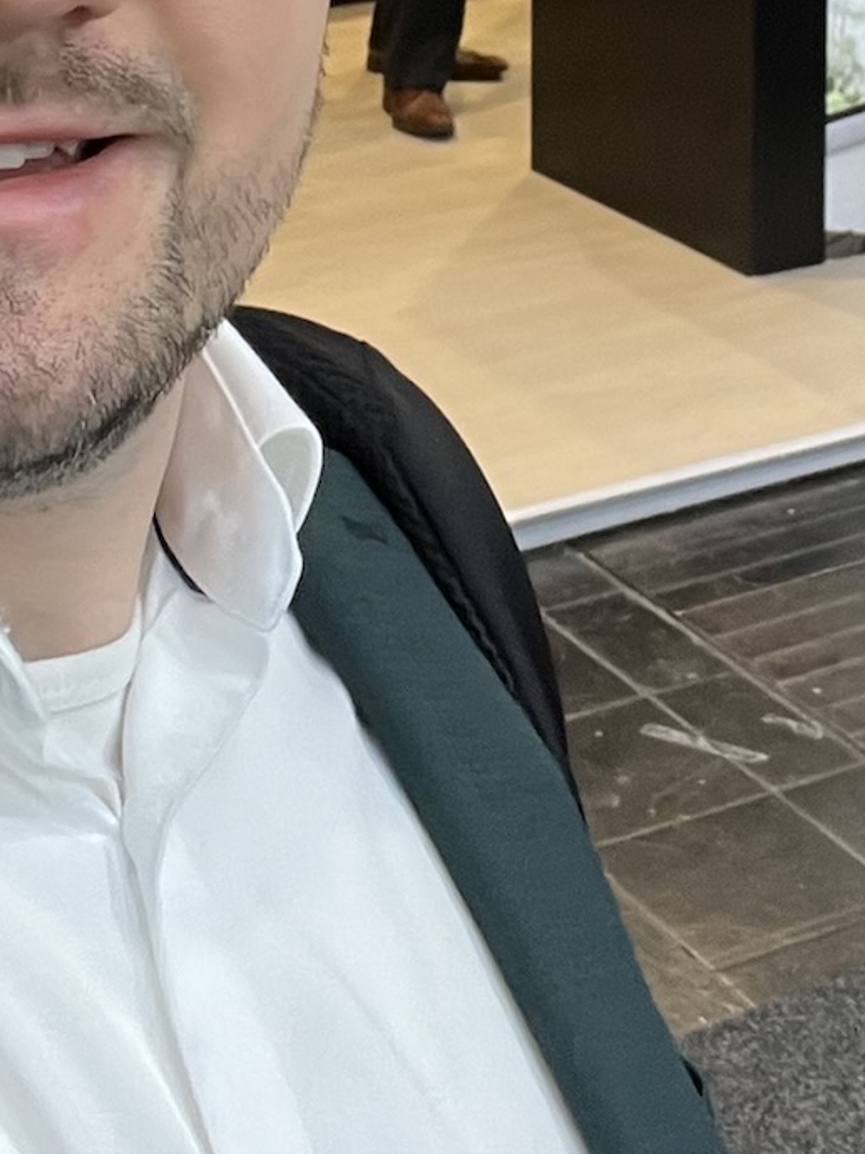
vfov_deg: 20.0
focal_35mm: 87
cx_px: 596
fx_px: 2900
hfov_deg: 16.9
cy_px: -480
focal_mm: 2.71
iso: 125
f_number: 2.2
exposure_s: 1/50
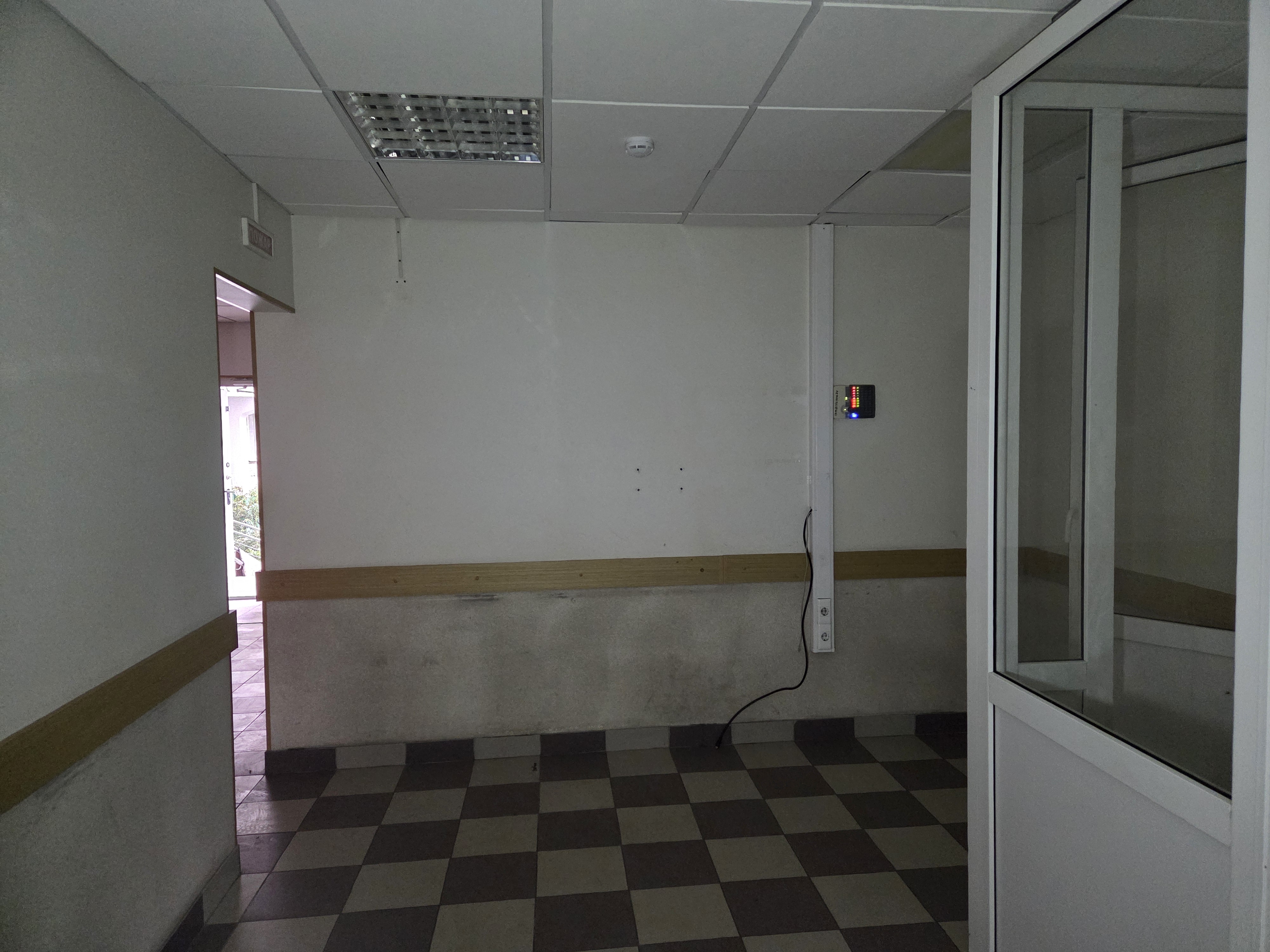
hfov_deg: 73.9
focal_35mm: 23
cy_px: 476
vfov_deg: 58.9
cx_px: 635
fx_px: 844
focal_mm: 5.4
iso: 2000
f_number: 1.8
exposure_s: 1/100
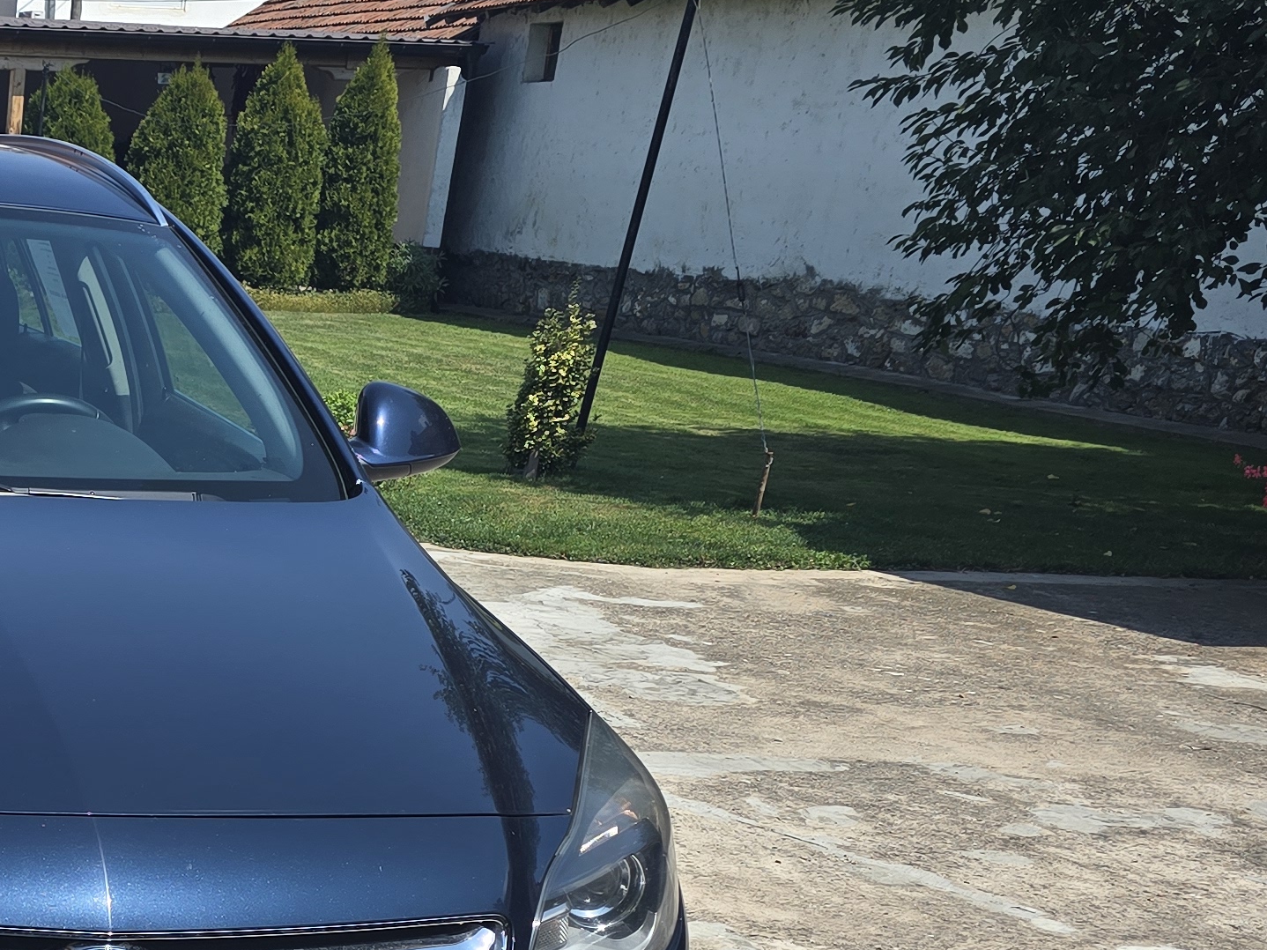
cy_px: 965
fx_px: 2342
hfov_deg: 25.7
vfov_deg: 22.0
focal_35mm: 64
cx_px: -409
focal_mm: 6.3
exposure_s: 1/859
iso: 12
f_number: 1.7
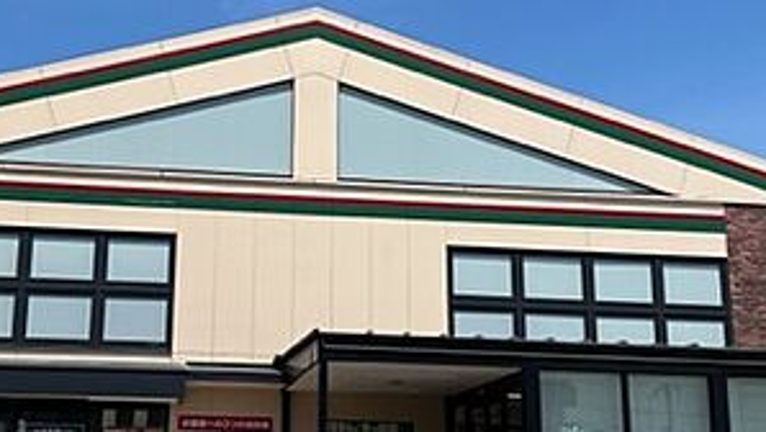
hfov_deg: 36.3
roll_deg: -1.0
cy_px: 229
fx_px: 1158
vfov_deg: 21.1
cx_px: 265
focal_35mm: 57
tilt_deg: +13.4
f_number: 1.5
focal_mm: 5.7
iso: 50
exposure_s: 1/4831
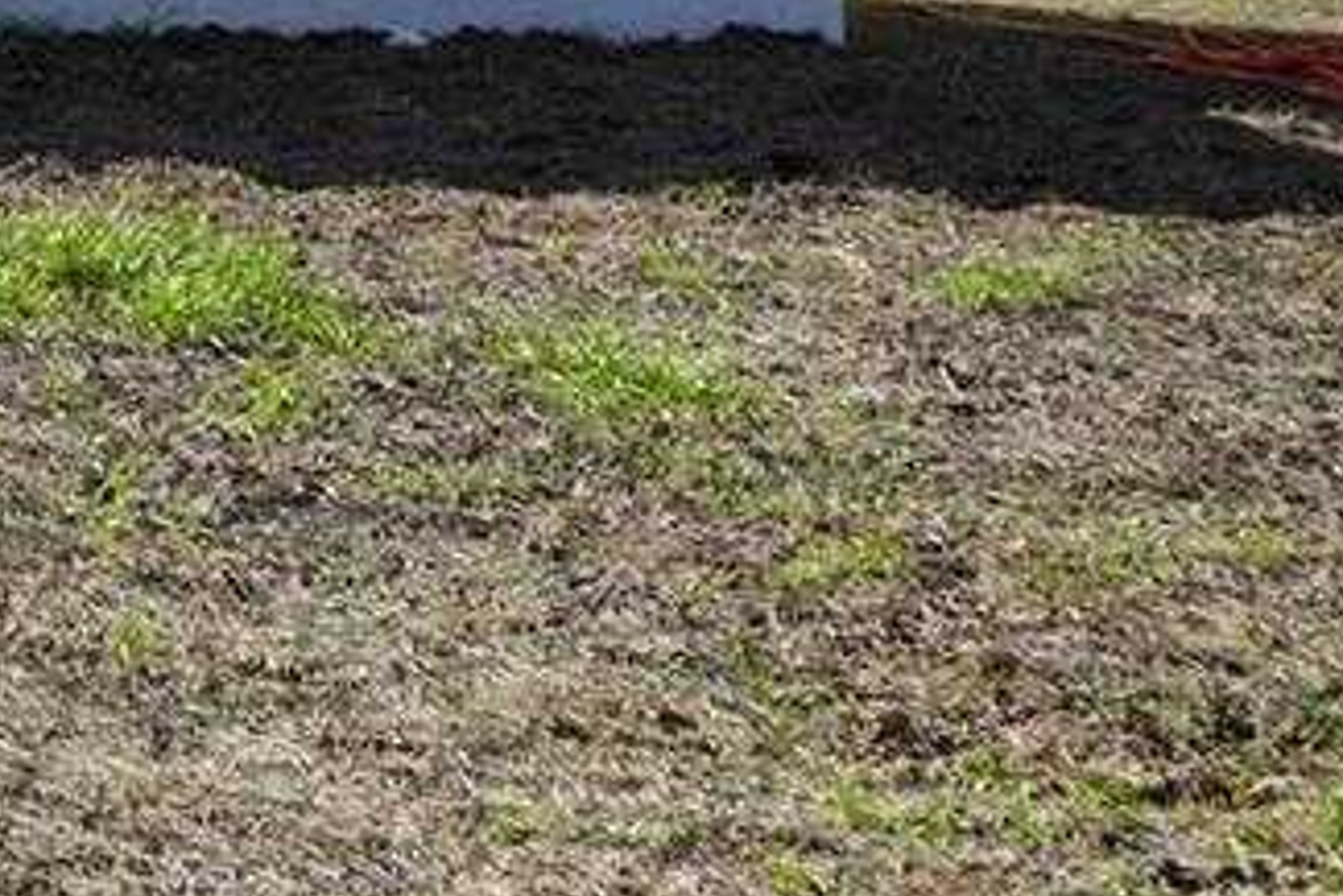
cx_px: -1740
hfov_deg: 13.4
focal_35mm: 118
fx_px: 4404
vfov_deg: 10.9
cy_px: -718
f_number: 9
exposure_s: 1/125
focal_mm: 16
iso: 100
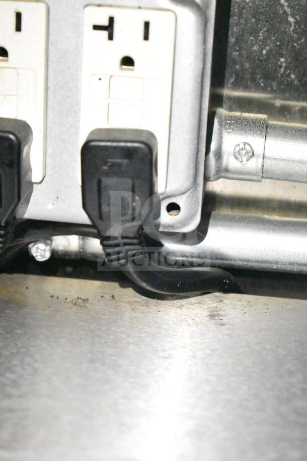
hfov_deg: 16.6
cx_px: 154
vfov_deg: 24.6
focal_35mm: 82
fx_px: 1054
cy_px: 230
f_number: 5.6
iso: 25600
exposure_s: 1/80
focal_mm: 55
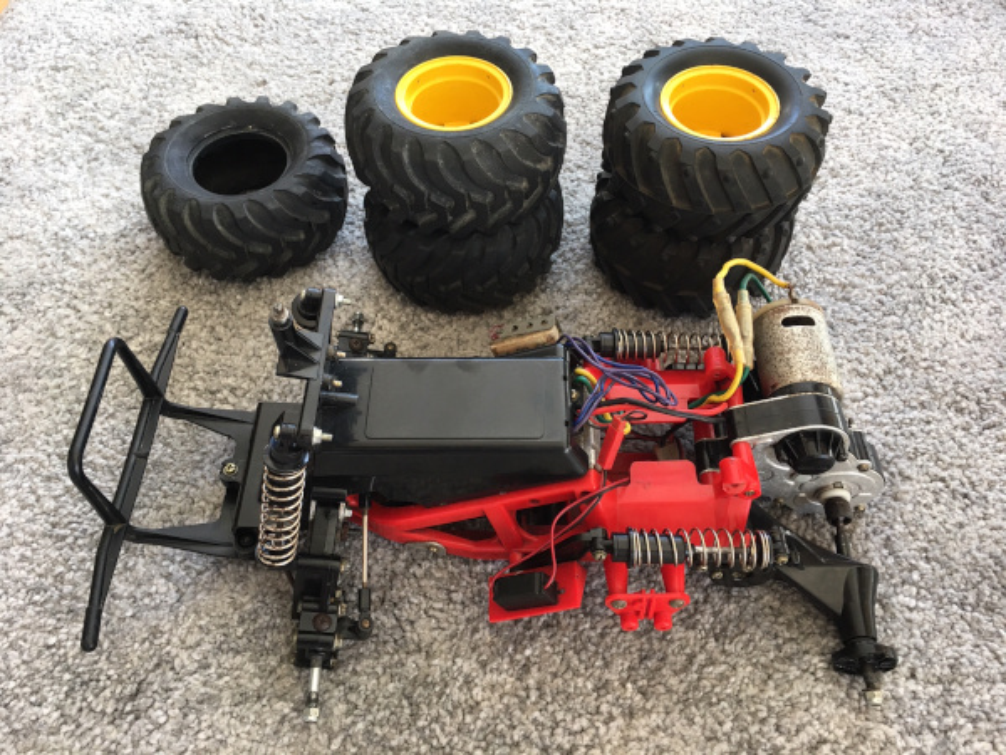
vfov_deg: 48.2
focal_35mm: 29
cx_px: 503
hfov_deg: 61.7
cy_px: 378
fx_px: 843
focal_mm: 4.15
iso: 32
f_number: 2.2
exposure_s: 1/33
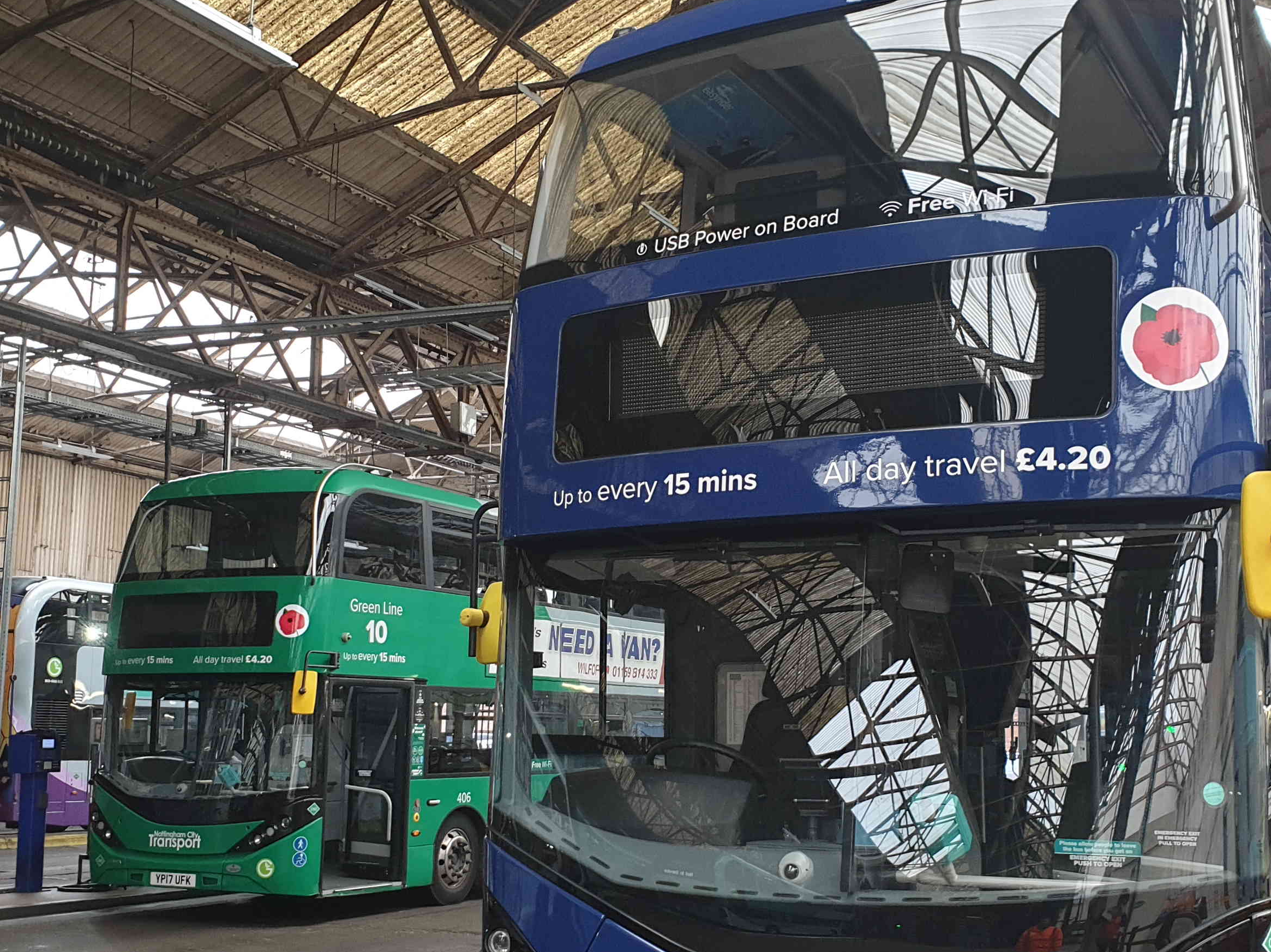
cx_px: 663
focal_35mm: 45
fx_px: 1652
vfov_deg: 32.1
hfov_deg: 42.1
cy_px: 576
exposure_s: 1/50
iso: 200
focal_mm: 4.3
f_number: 2.4
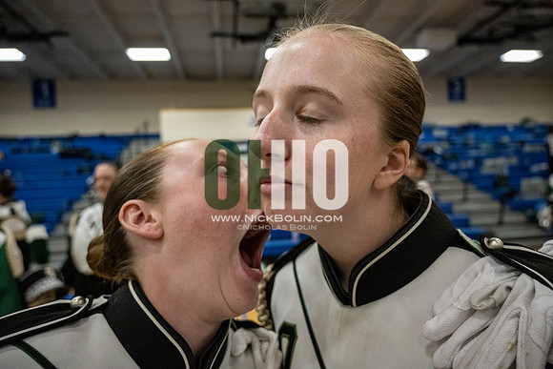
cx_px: 276
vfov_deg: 53.2
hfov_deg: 73.7
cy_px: 184
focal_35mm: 24
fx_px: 369
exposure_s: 1/800
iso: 8000
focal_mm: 24
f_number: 4
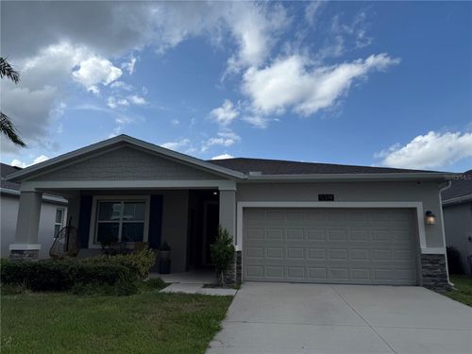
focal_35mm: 24
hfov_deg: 71.6
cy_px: 177
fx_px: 327
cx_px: 236
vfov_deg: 56.8
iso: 80
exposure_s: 1/4673
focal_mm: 6.76
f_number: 1.78
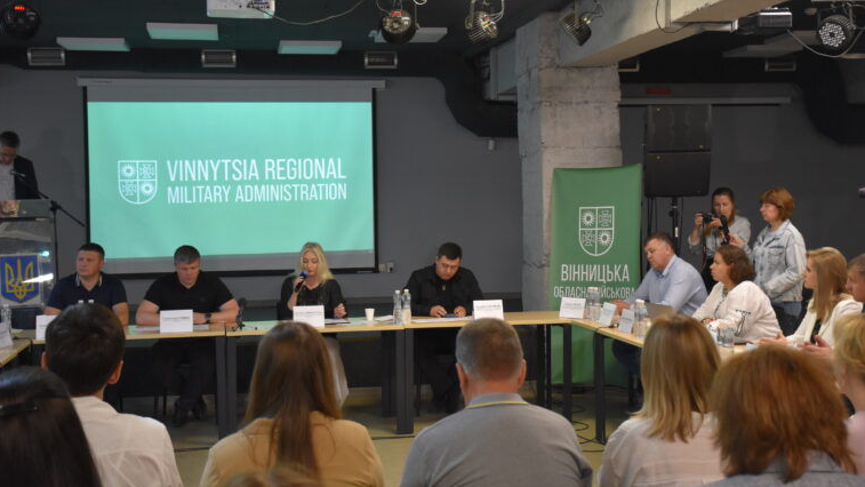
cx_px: 427
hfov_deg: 40.6
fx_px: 1170
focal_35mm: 51
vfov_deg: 23.5
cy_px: 209
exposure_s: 1/60
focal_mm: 32
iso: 1600
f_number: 4
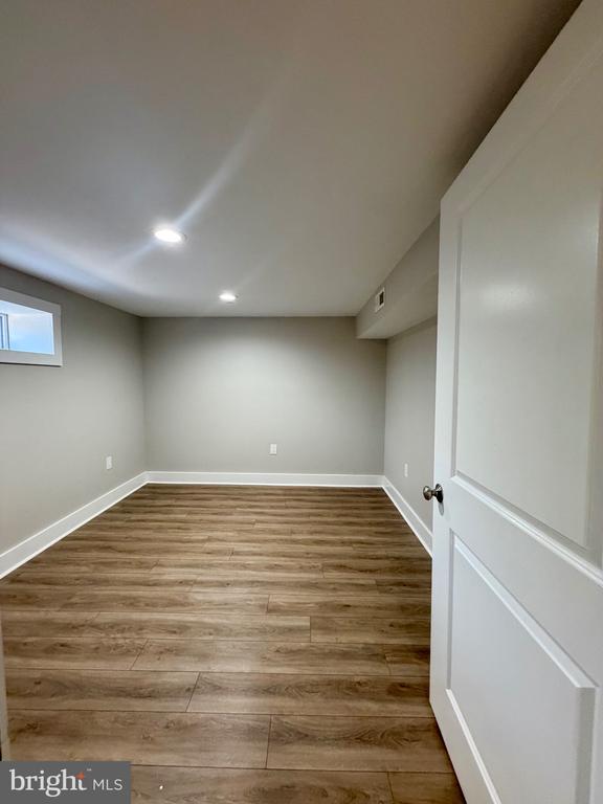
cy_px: 402
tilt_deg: -5.5
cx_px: 302
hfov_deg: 85.7
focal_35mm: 14
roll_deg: +0.1
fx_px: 325
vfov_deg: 102.1
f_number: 2.2
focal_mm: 2.22
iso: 400
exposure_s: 1/60
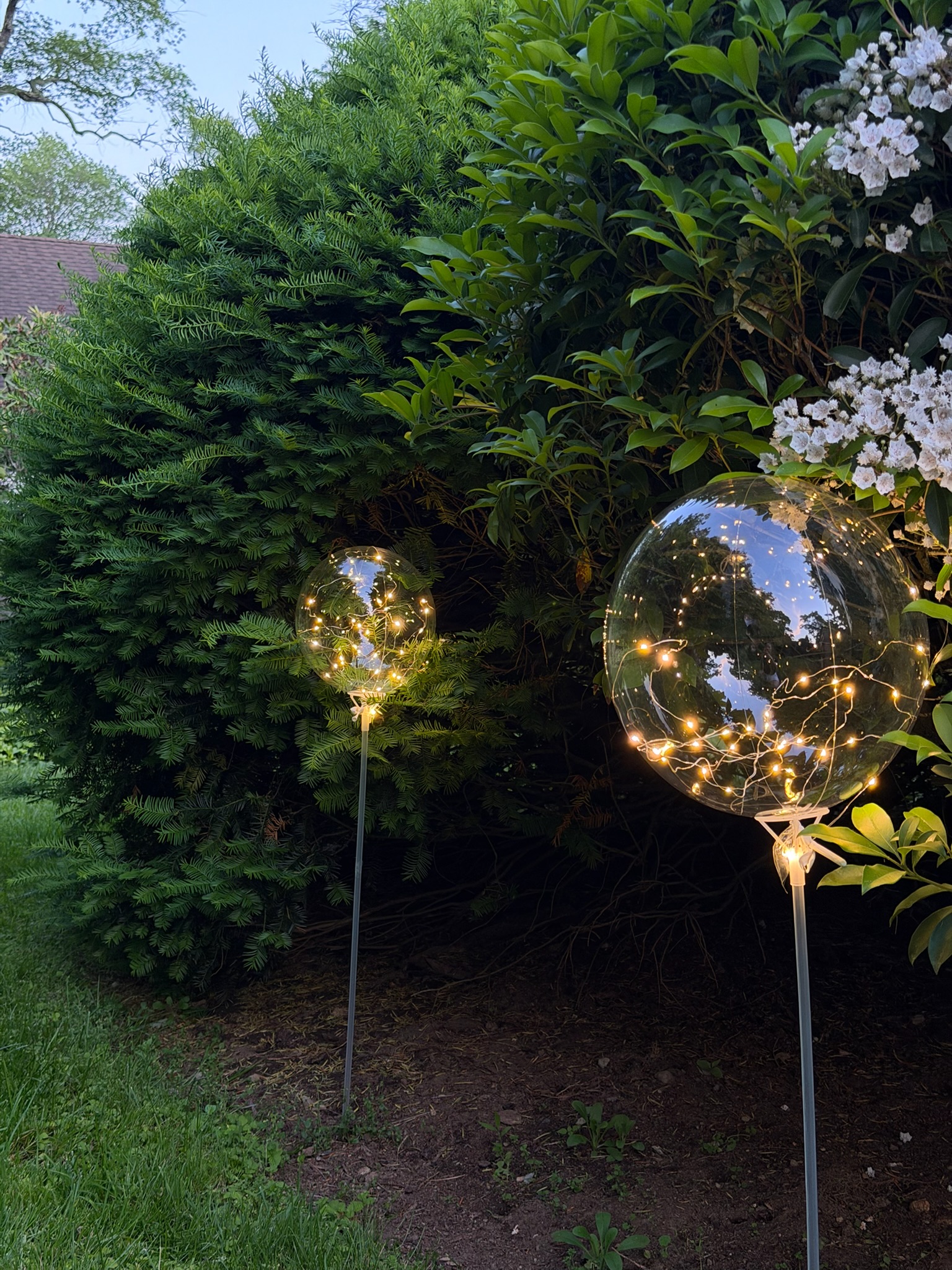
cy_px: 635
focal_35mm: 48
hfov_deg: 30.3
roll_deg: -0.4
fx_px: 1760
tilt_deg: -1.3
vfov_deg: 39.7
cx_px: 476
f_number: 1.78
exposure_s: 1/40
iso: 400
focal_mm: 6.76
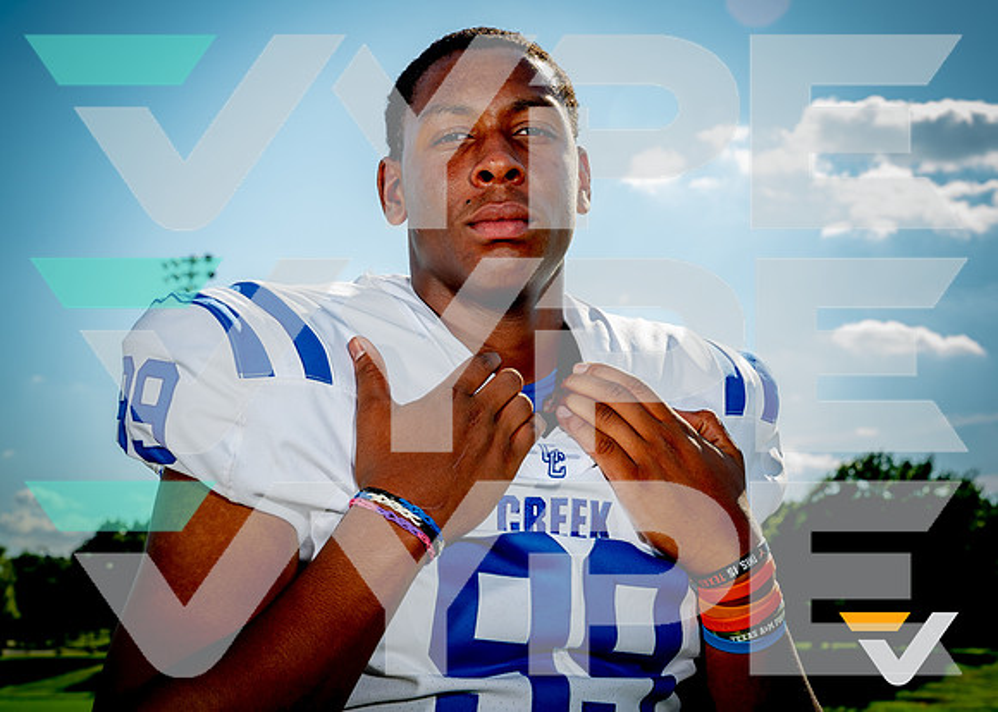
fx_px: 1763
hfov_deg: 31.6
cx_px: 468
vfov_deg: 22.8
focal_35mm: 62
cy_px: 334
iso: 100
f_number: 9
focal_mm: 56
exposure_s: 1/125
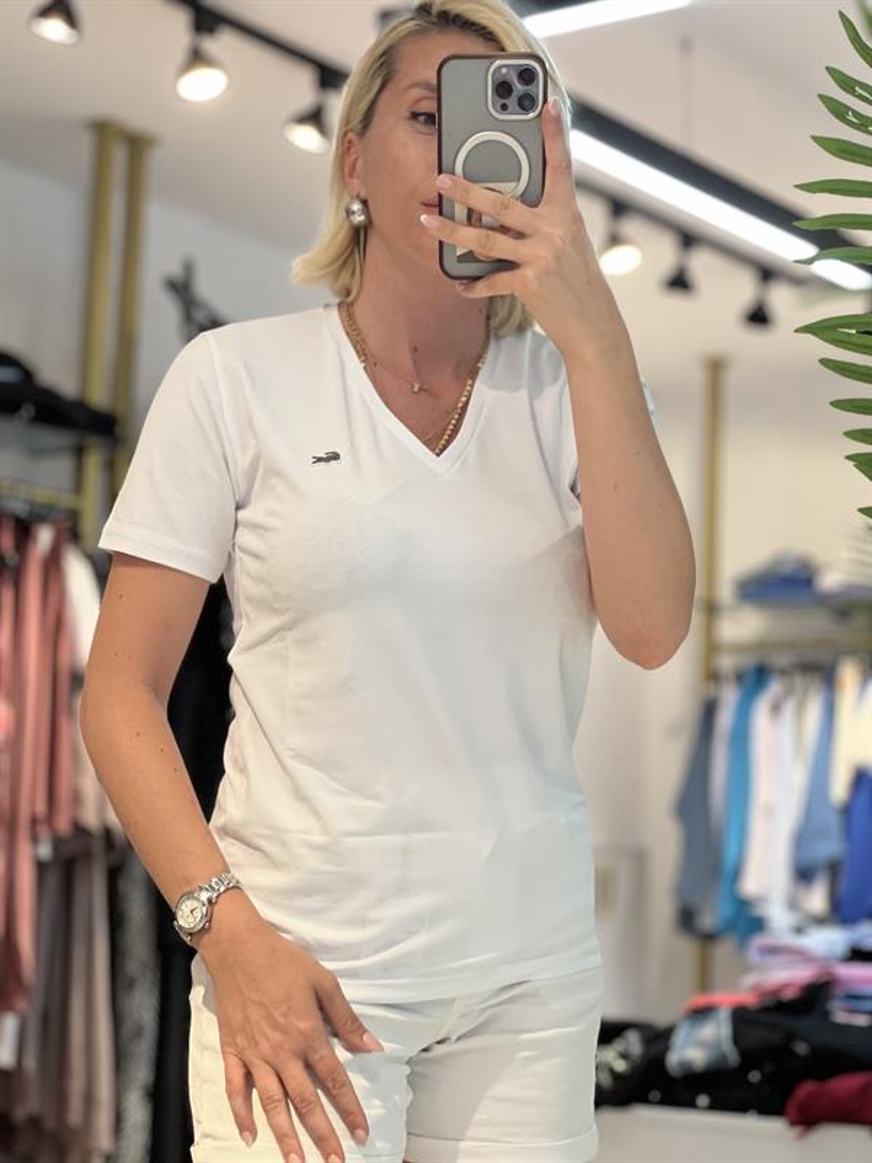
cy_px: 582
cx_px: 436
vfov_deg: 25.3
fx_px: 2586
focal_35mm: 77
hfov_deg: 19.1
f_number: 2.8
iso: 250
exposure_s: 1/121
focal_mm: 9
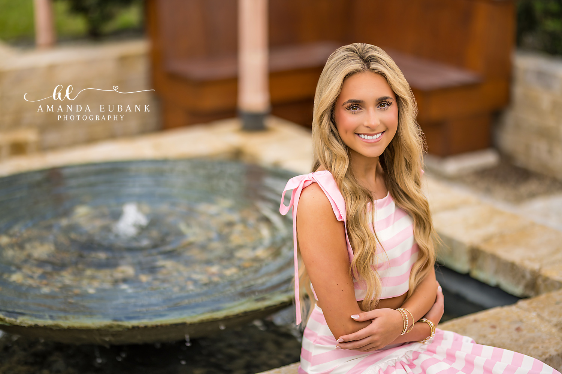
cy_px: 187
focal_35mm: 85
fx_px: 1327
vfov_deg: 16.1
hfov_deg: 23.9
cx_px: 281
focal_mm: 85
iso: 125
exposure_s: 1/2000
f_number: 1.4
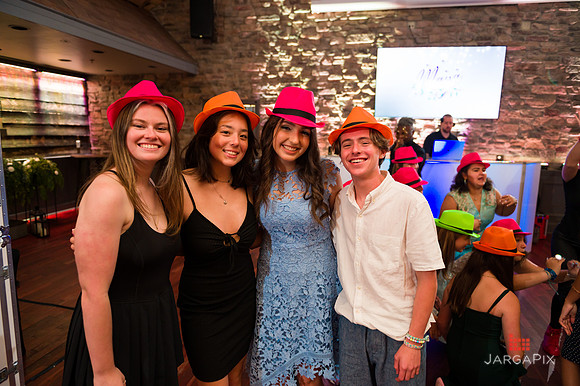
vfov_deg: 53.1
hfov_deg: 73.8
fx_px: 386
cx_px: 290
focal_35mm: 24
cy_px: 193
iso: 1250
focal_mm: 24
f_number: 3.2
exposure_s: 1/125
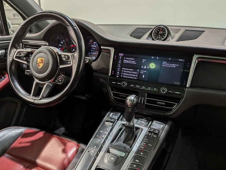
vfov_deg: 48.0
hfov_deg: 61.6
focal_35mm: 29
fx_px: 189
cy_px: 100
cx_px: 110
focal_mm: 4.53
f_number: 1.7
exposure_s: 1/120
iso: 27
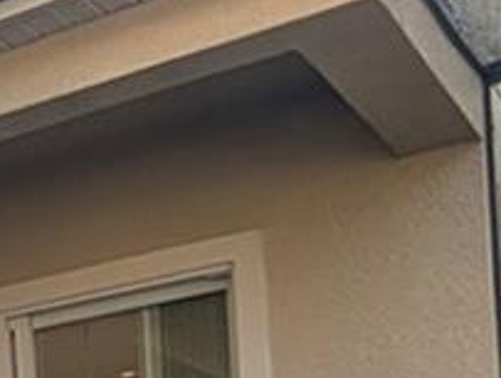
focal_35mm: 94
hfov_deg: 13.8
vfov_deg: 13.9
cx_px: -743
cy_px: 702
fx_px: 1363
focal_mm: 2.02
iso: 48
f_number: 1.7
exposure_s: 1/1045
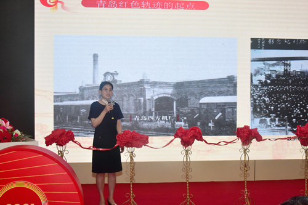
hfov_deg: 41.1
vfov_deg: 28.1
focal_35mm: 48
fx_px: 411
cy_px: 102
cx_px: 154
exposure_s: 1/60
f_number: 18
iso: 5000
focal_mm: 48
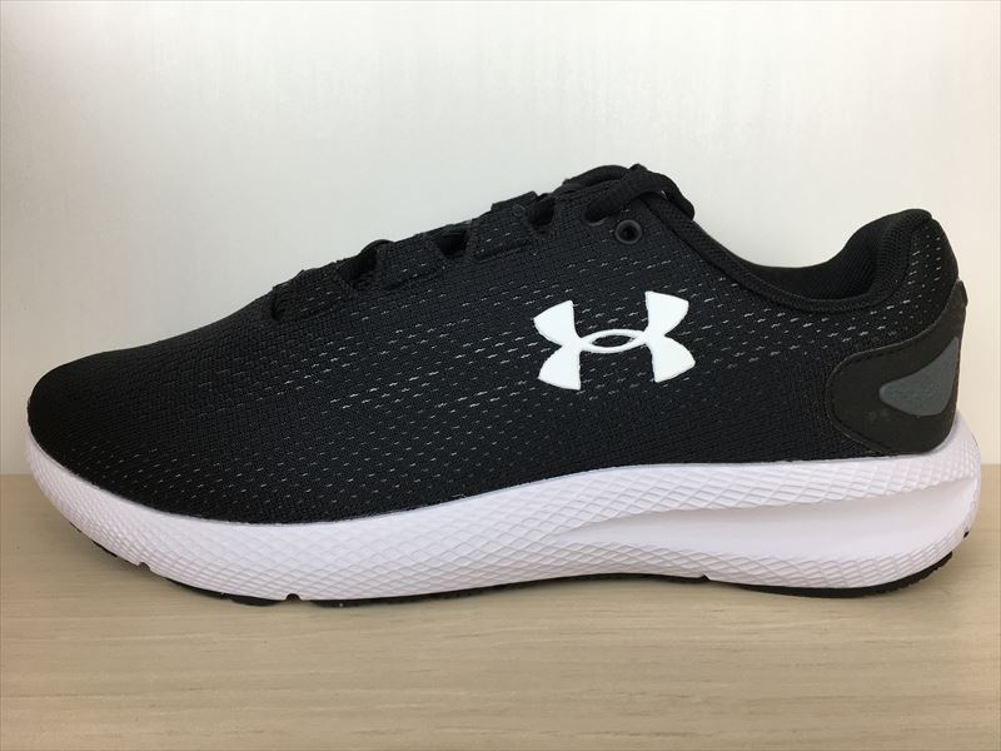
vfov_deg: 48.2
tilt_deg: -10.7
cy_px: 376
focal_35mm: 29
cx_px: 500
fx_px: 839
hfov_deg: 61.7
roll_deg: +0.2
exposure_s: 1/120
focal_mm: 4.15
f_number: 2.2
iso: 32
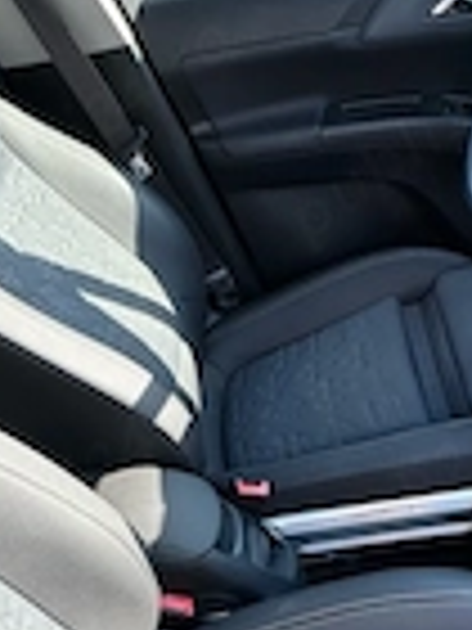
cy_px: 536
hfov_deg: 35.7
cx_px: 175
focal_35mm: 40
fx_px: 727
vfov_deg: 43.7
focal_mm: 2.22
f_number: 2.2
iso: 50
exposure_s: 1/212
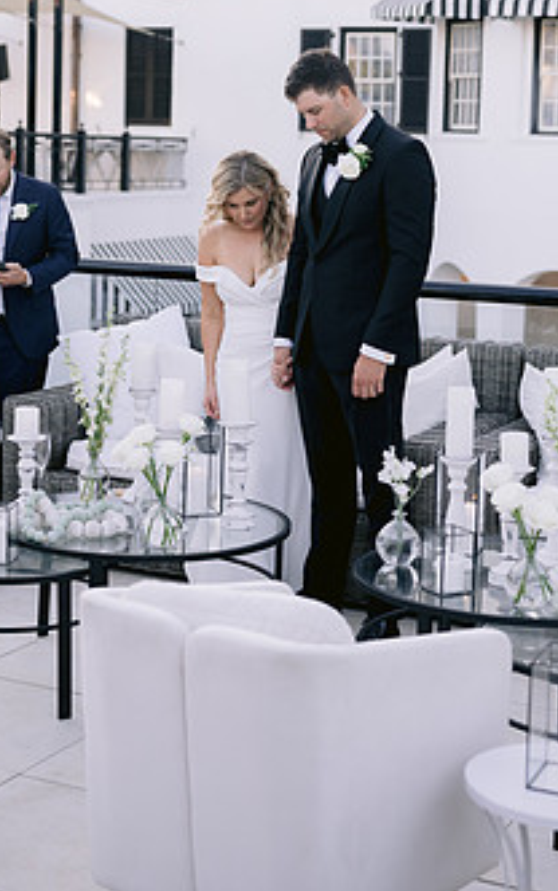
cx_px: 215
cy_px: 293
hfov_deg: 18.9
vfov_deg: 29.5
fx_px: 1676
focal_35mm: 69
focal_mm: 50
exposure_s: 1/640
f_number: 2.8
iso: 400
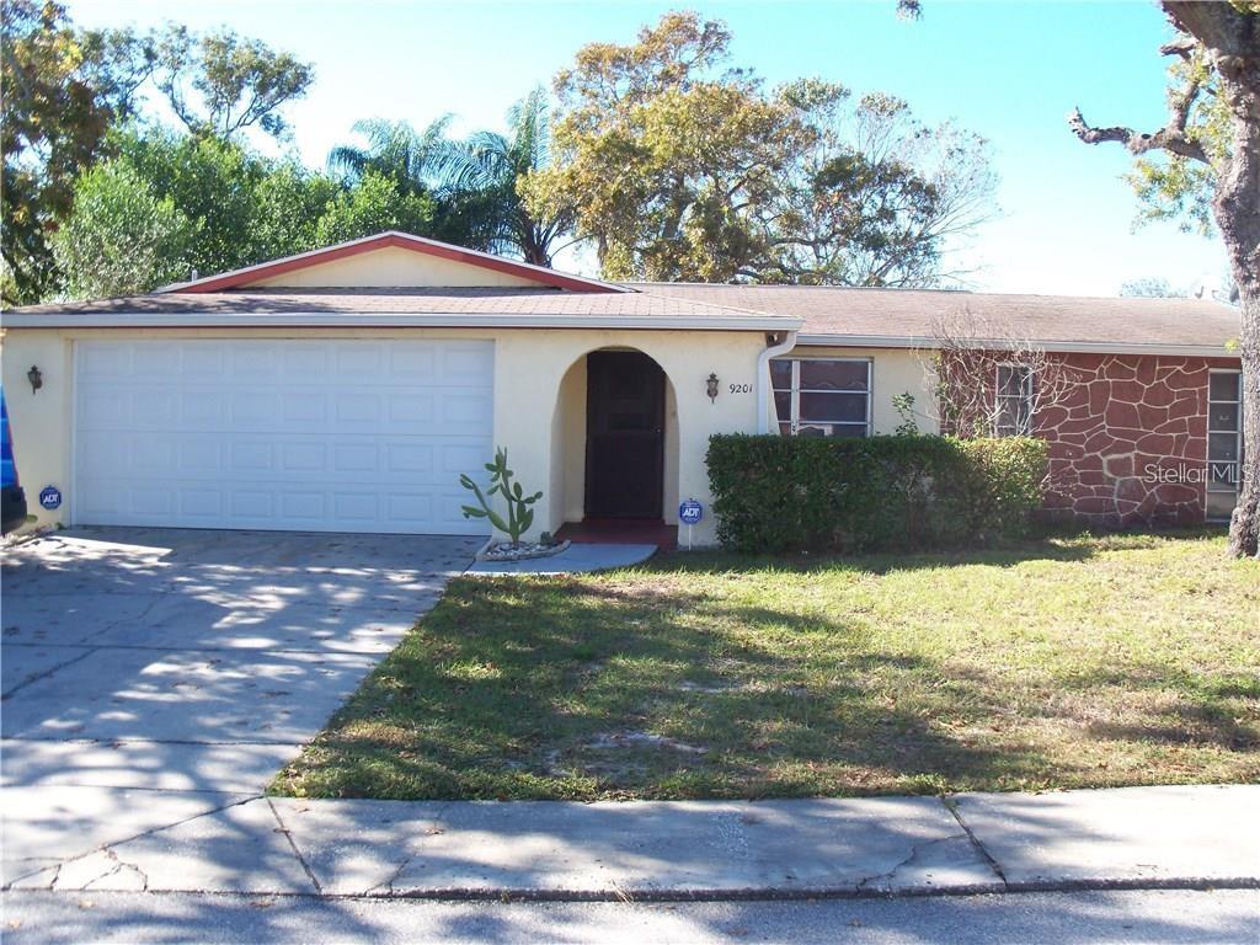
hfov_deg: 52.6
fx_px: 1274
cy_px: 472
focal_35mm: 35
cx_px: 630
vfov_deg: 40.7
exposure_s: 1/250
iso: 64
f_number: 3
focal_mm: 6.3
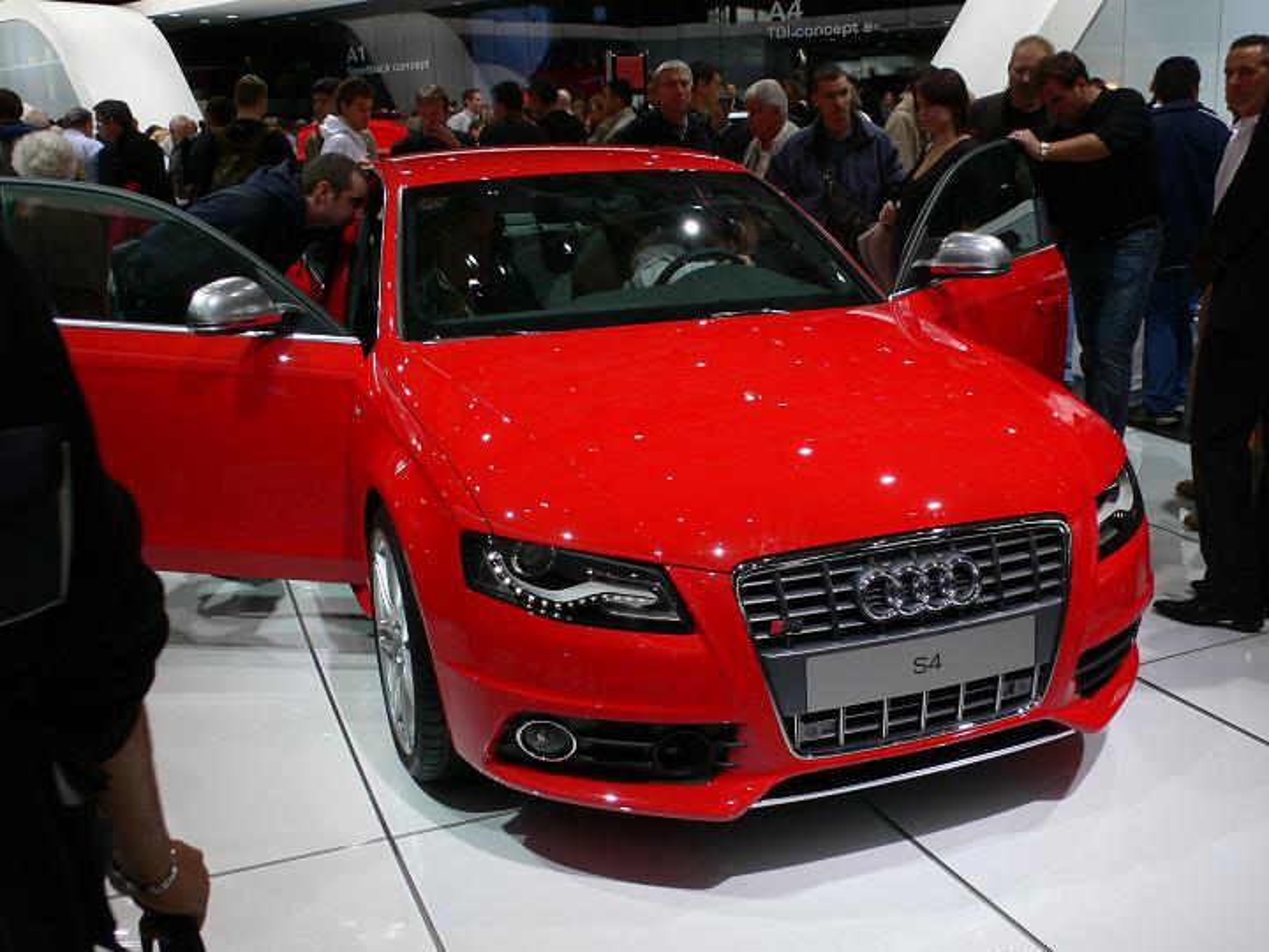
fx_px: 1246
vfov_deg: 41.8
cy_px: 476
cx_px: 634
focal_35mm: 34
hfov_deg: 54.0
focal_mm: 6.3
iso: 80
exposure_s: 1/100
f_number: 3.6
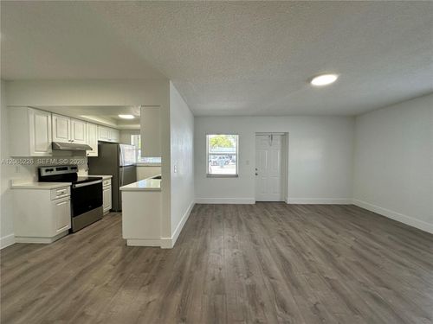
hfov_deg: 102.1
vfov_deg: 85.7
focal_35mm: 14
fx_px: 175
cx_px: 216
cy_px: 162
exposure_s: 1/120
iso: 125
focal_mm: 2.22
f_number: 2.2
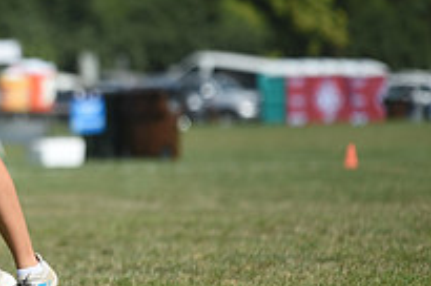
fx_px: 6766
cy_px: 62
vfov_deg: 2.4
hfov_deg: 3.6
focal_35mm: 566
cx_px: -67
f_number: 2.8
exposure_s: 1/2000
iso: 100
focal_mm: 200
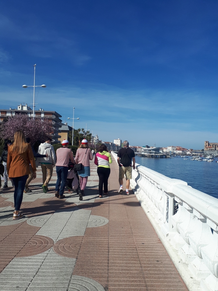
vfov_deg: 65.3
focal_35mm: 27
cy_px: 146
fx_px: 227
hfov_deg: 51.4
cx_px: 109
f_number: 1.9
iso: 40
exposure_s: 1/2703
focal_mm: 3.6
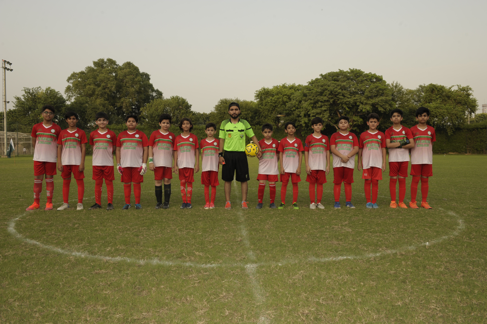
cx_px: 244
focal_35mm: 29
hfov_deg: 63.7
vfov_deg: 44.9
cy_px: 162
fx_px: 392
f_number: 8
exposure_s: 1/160
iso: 200
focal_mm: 29
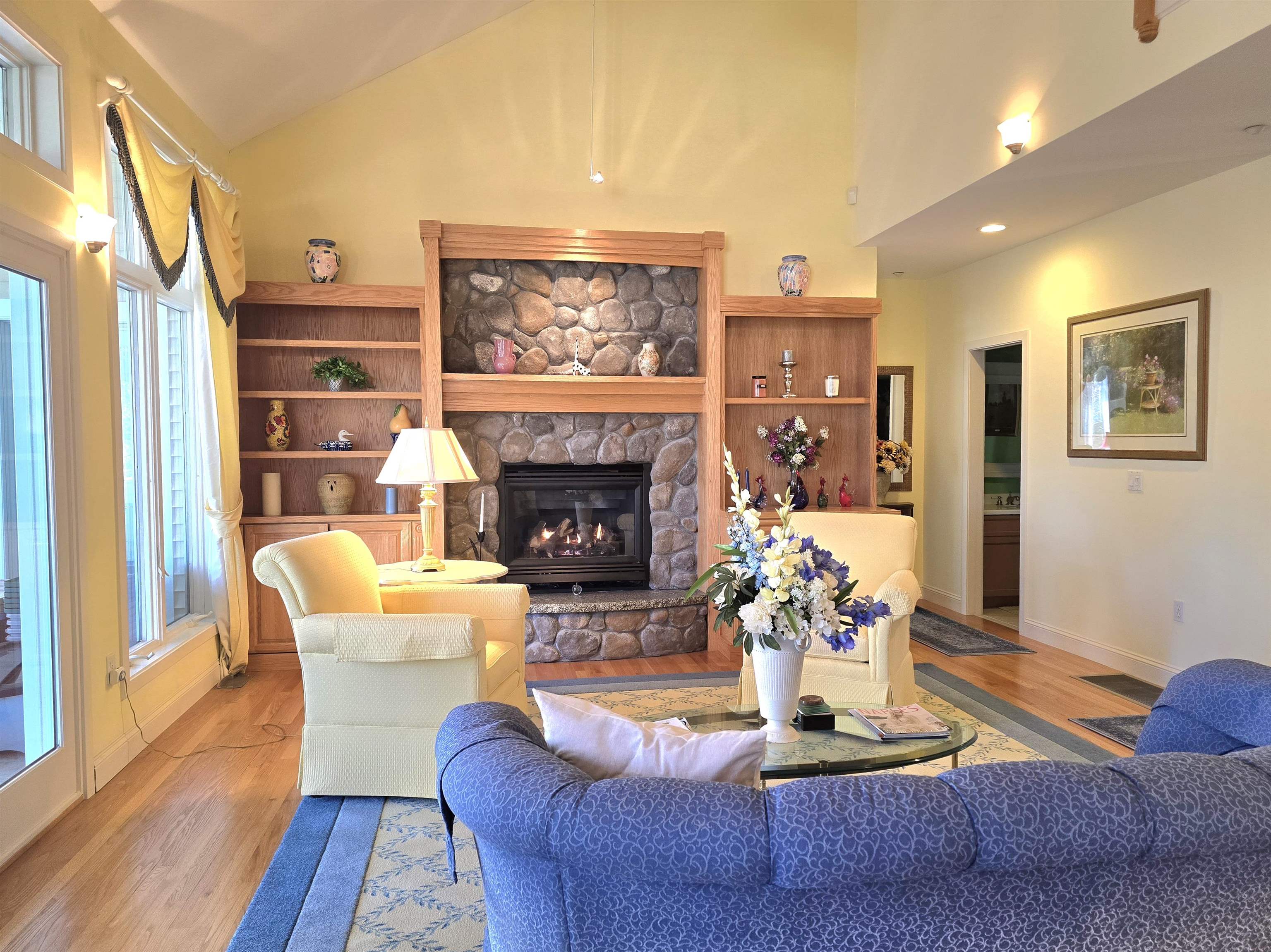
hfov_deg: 73.9
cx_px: 636
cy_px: 476
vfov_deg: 58.9
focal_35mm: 23
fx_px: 844
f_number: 1.7
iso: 200
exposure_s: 1/120
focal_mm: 6.3
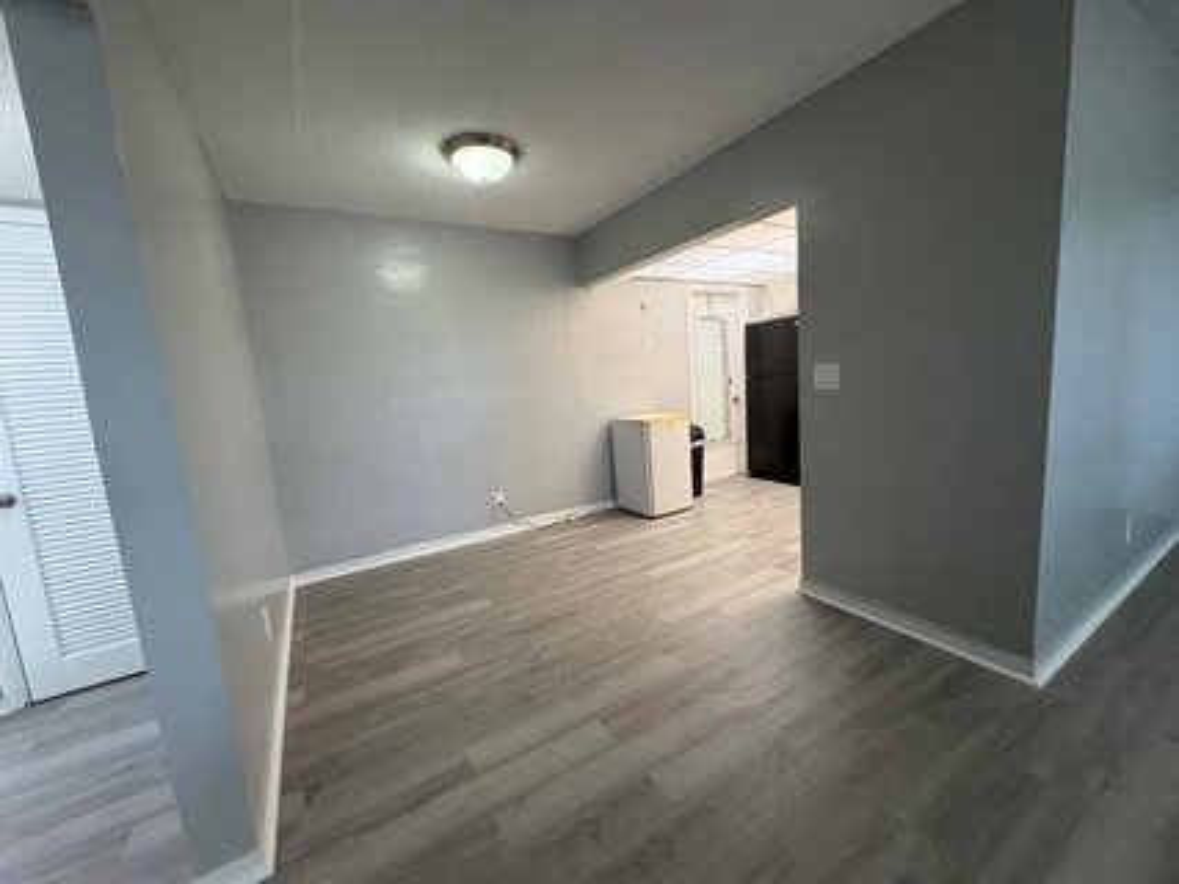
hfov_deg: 102.1
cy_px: 442
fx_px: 477
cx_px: 590
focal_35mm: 14
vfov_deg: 85.6
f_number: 2.2
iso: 250
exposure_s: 1/60
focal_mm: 2.22
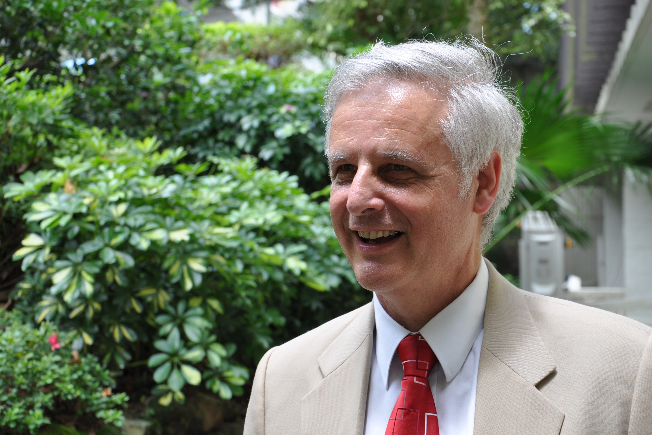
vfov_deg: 17.3
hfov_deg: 25.7
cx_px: 328
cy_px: 216
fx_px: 1431
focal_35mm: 79
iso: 200
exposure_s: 1/60
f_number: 8
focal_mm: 52
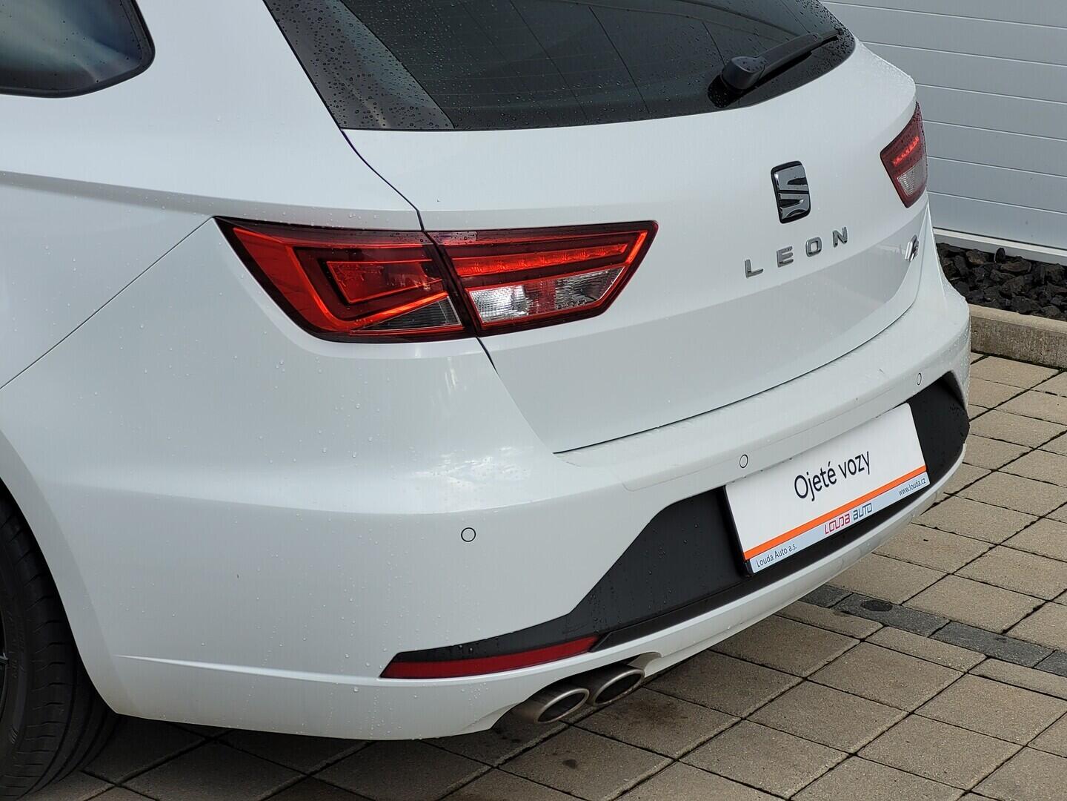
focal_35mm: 76
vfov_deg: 19.4
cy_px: 400
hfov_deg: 25.7
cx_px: 534
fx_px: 2343
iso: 25
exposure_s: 1/367
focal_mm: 7.12
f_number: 2.4
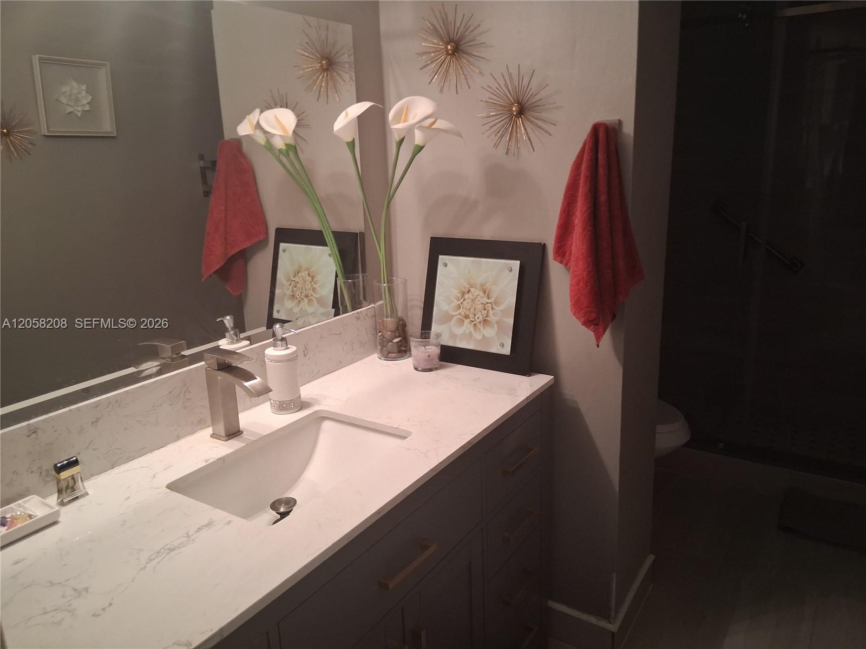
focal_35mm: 26
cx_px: 433
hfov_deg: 67.3
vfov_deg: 53.1
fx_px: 650
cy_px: 324
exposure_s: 1/50
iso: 400
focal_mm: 3.98
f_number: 1.8
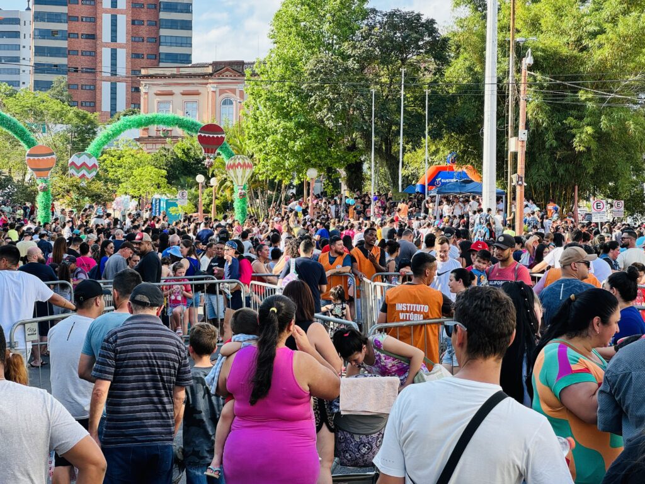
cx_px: 322
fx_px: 1435
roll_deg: -0.4
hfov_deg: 25.3
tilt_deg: +1.0
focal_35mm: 77
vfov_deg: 19.1
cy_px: 242
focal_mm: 9
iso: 25
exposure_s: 1/146
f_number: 2.8
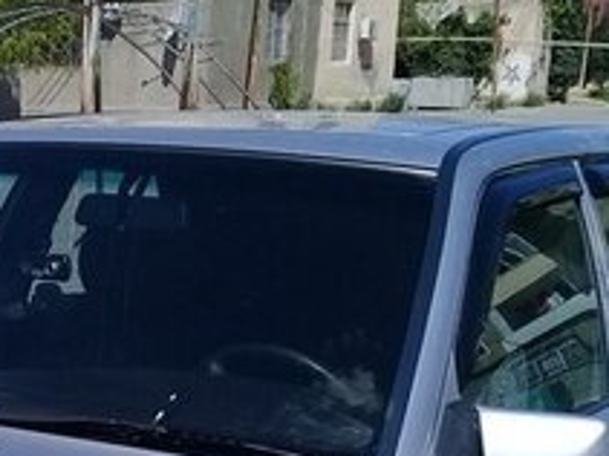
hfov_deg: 19.4
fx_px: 1706
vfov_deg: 14.2
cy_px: 683
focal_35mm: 97
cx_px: -55
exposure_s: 1/2445
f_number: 2.2
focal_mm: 3.3
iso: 50
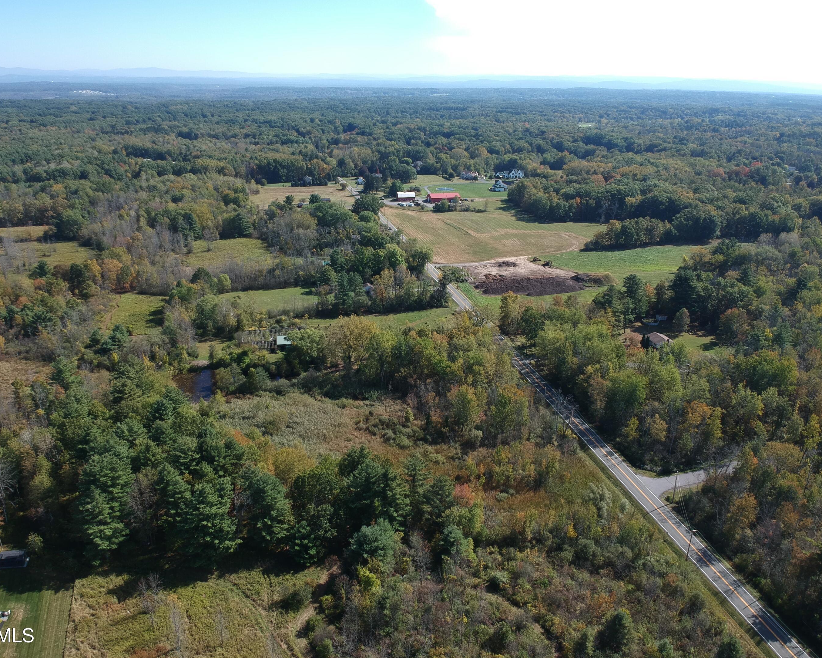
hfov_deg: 64.0
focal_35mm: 27
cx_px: 388
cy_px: 326
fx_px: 657
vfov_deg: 53.2
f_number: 2.6
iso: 100
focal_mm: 4.49
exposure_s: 1/800
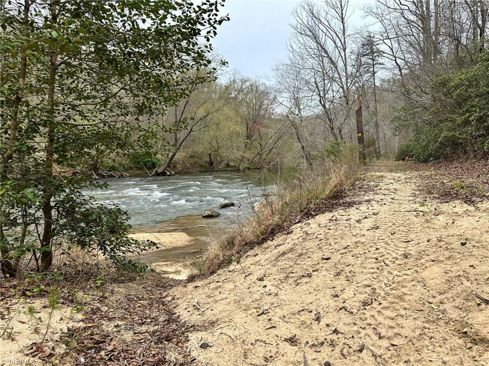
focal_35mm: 24
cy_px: 183
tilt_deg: -6.3
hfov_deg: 71.6
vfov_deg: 56.8
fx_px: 339
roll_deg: -1.7
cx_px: 244
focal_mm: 6.86
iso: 80
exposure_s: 1/1812
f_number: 1.78
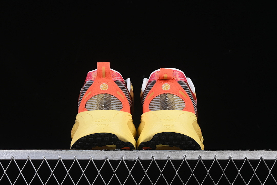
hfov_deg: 27.0
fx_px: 577
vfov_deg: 18.2
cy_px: 92
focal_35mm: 75
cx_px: 138
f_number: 8
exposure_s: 1/80
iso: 160
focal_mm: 50
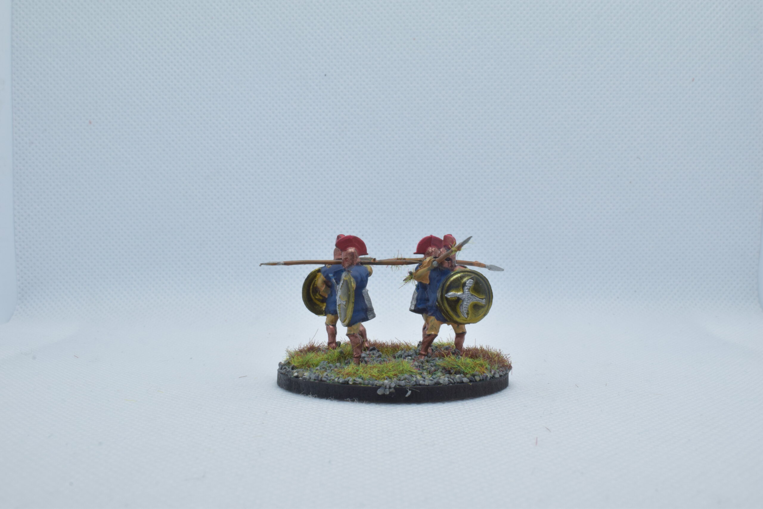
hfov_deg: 47.9
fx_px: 858
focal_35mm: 40
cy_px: 254
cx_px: 382
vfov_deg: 33.0
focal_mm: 27
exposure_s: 1/60
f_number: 25
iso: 800
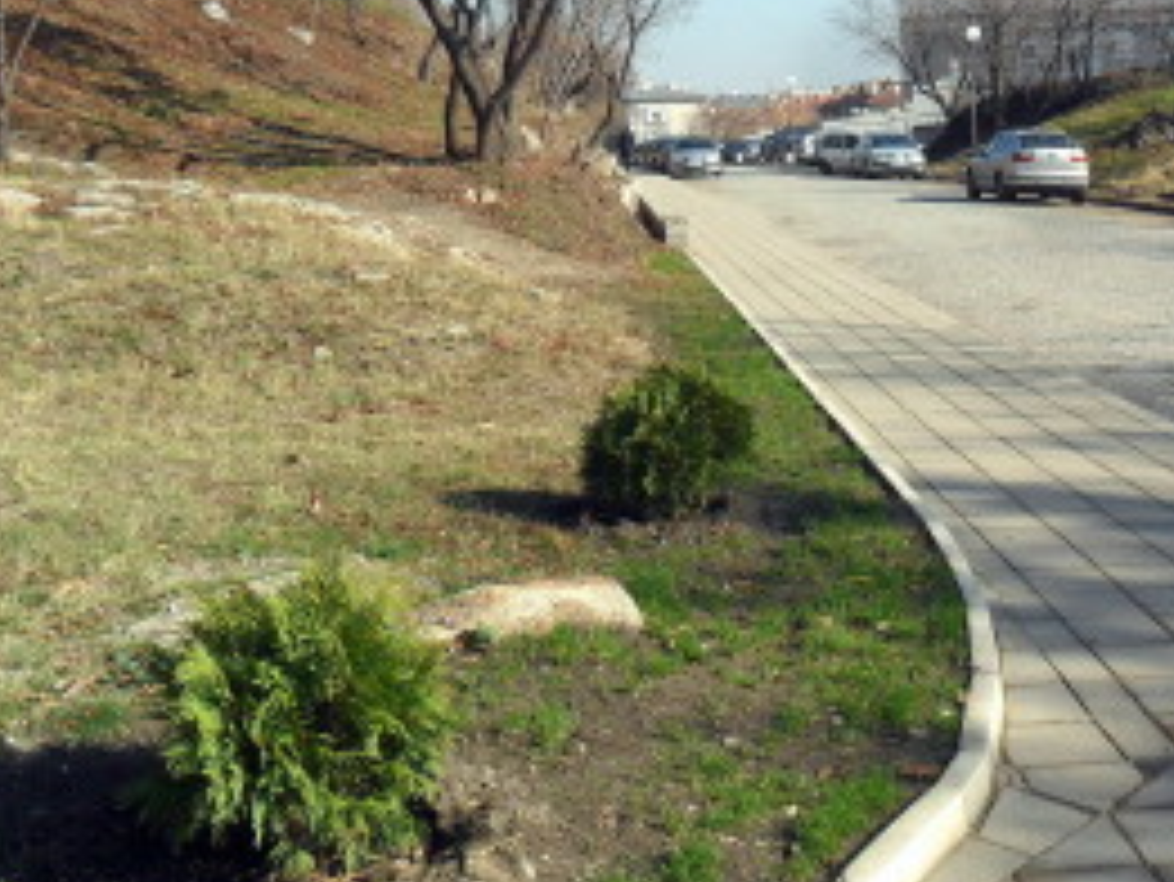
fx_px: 1663
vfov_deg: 29.5
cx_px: 850
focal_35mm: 49
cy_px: 315
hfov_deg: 38.1
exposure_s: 1/1000
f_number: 3.7
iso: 100
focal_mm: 5.7
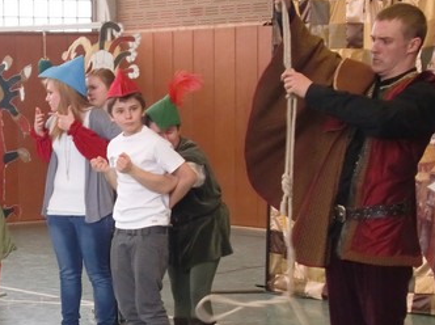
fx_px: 1292
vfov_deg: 14.3
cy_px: 227
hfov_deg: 19.0
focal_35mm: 103
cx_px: 131
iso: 400
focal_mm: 10.8
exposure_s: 1/60
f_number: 3.8
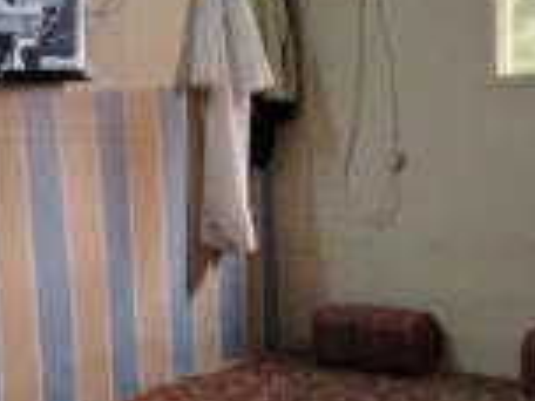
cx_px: 56
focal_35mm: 63
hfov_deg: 29.5
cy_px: 232
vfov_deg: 23.3
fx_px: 974
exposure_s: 1/33.3
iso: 725
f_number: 1.75
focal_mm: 5.25
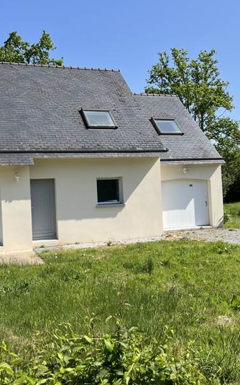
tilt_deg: +0.9
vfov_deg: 52.8
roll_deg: +3.0
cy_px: 192
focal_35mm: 37
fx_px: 388
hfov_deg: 34.4
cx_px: 112
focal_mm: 5.1
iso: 50
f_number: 1.6
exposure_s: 1/2463
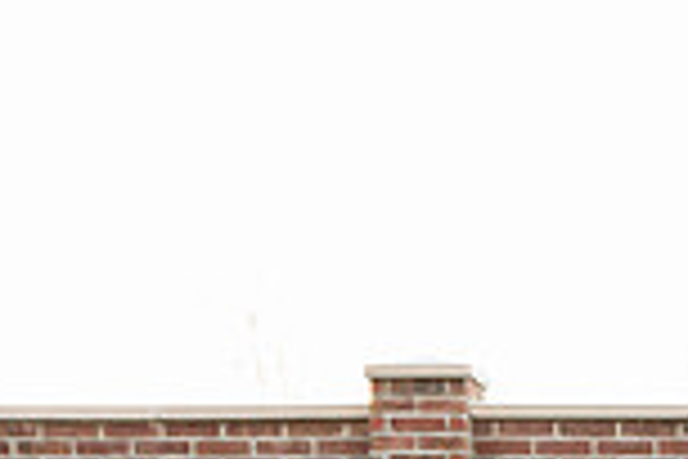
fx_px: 2542
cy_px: 781
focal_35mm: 133
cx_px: 877
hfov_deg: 14.8
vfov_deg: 9.9
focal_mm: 35
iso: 200
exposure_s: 1/200
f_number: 2.8
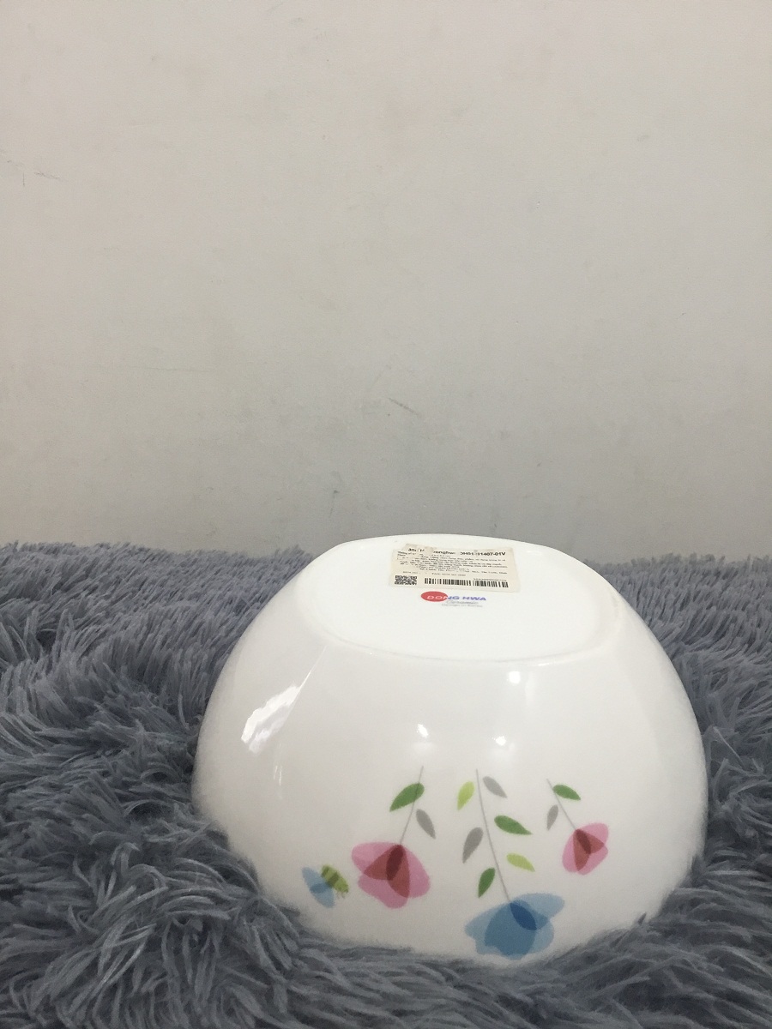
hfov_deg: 45.4
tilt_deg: -17.5
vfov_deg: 58.4
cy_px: 514
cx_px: 386
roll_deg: -0.8
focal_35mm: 31
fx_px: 922
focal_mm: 3.3
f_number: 2.4
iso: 50
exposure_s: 1/33
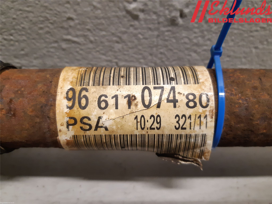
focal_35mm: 26
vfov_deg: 53.1
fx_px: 204
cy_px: 102
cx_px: 136
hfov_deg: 67.3
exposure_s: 1/50
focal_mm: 3.93
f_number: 1.7
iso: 200
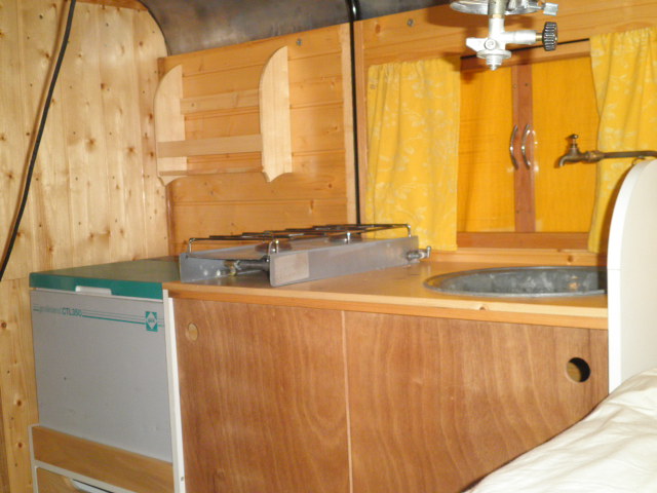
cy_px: 246
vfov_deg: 30.9
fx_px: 892
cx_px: 328
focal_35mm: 47
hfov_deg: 40.4
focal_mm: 8.3
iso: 250
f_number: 3.4
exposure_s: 1/60
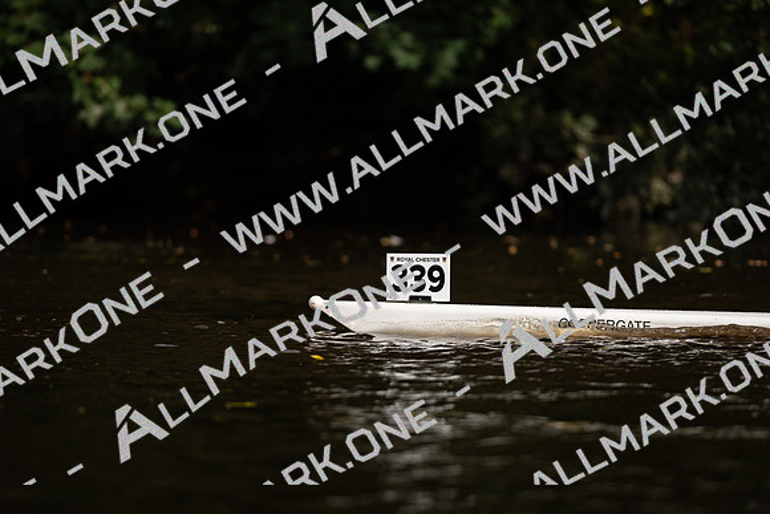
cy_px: 257
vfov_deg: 4.6
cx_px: 385
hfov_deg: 6.9
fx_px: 6418
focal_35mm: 300
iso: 200
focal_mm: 300
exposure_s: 1/1600
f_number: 4
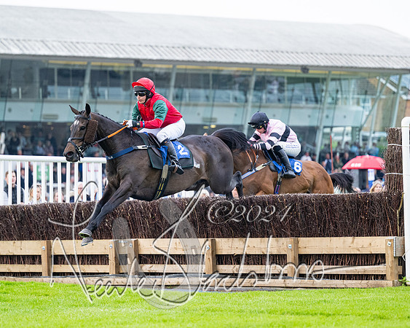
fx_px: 2089
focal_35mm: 172
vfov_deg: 9.0
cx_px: 225
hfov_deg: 11.2
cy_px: 166
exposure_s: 1/2000
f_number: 2.8
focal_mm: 120
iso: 800
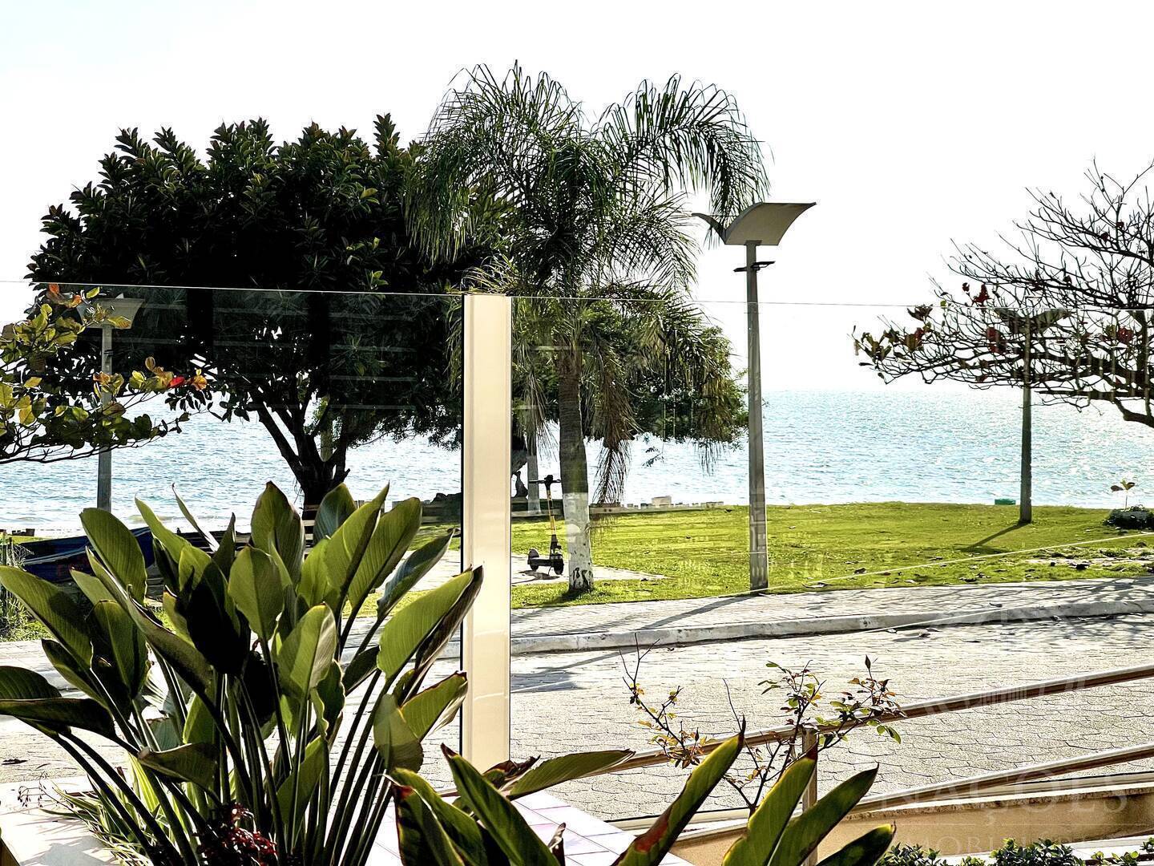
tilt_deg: -2.2
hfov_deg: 30.3
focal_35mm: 64
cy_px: 433
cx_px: 577
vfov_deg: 22.9
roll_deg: -0.7
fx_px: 2134
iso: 20
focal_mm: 7.5
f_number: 2.2
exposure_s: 1/3425
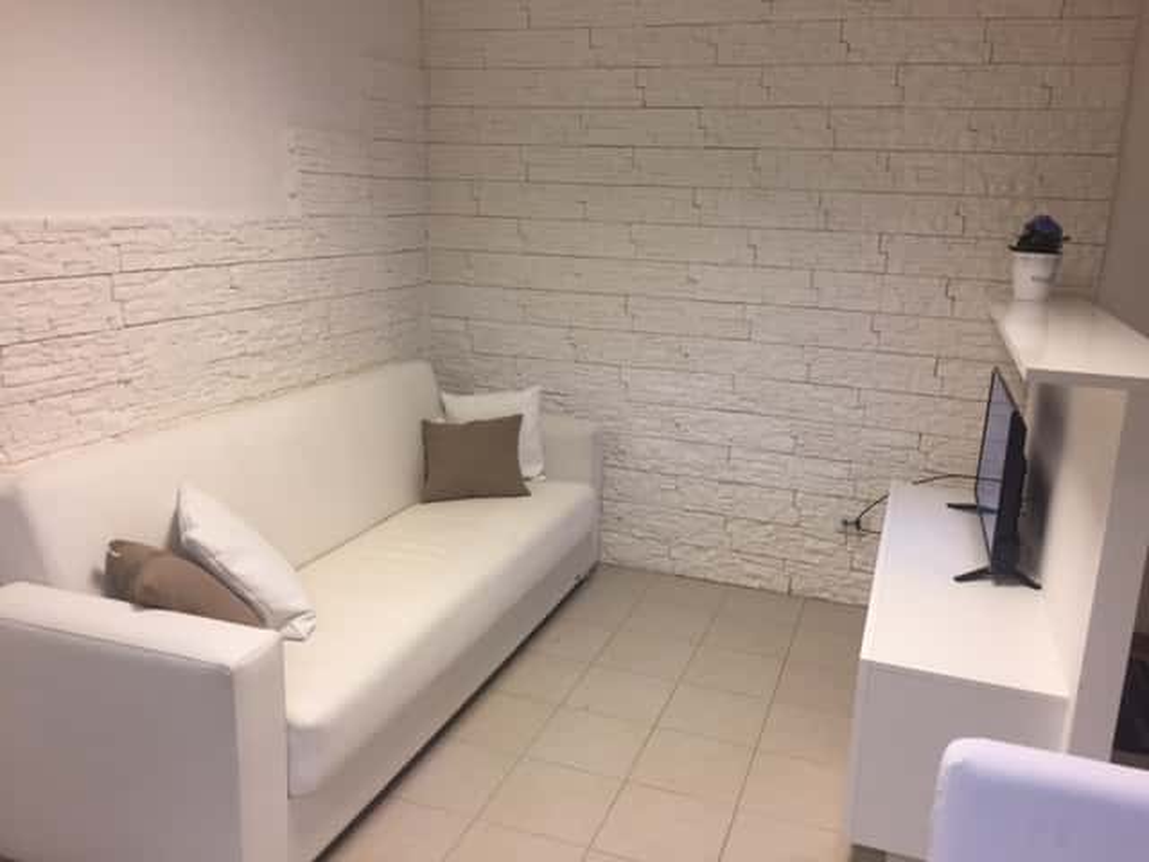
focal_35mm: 29
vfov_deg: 48.2
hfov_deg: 61.7
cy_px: 431
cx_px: 574
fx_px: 963
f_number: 2.2
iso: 50
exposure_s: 1/33
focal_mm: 4.15
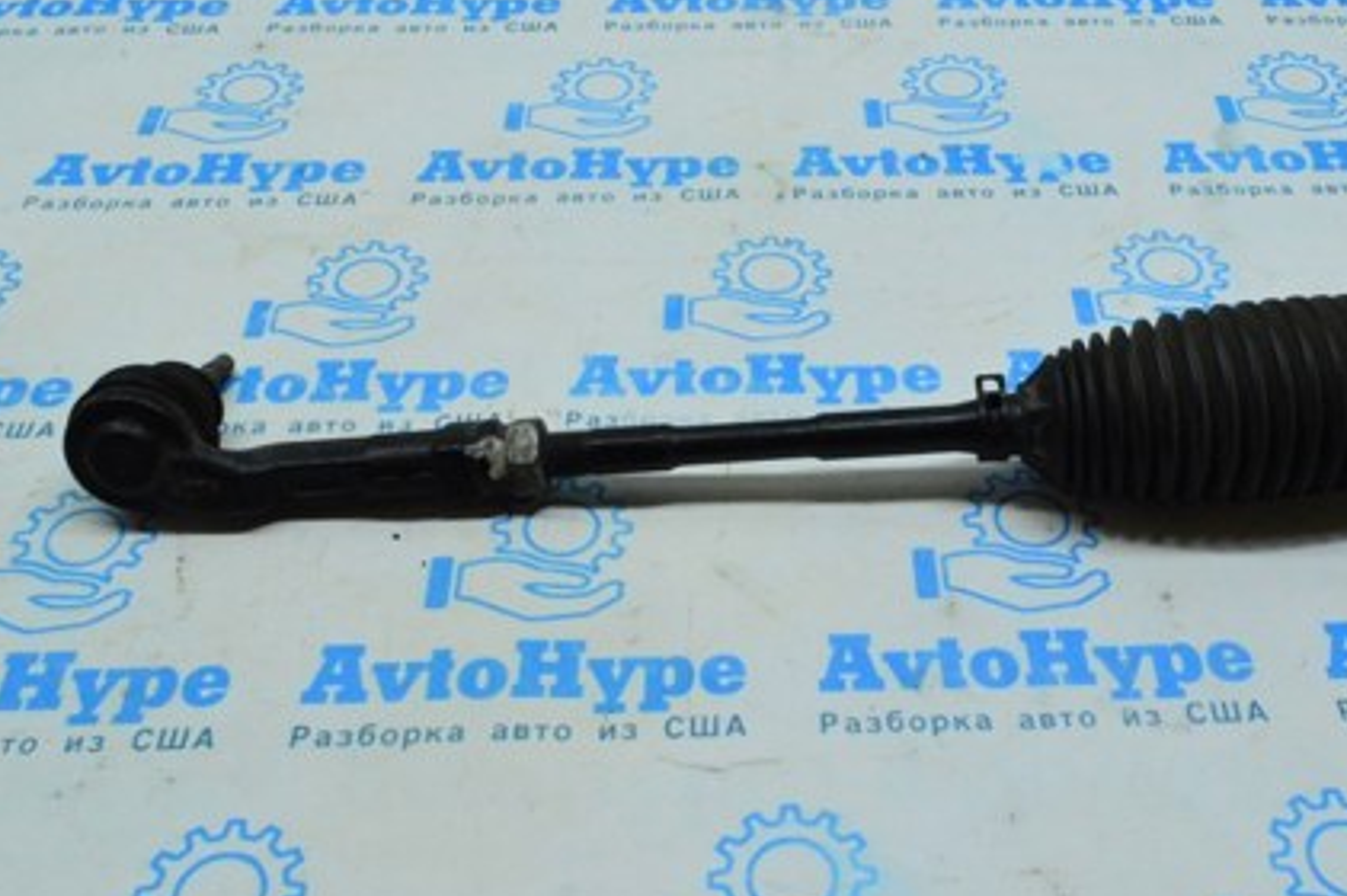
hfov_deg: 47.3
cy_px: 418
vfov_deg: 32.6
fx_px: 1533
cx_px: 765
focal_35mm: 41
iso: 3600
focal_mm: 18
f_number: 22
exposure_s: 1/30
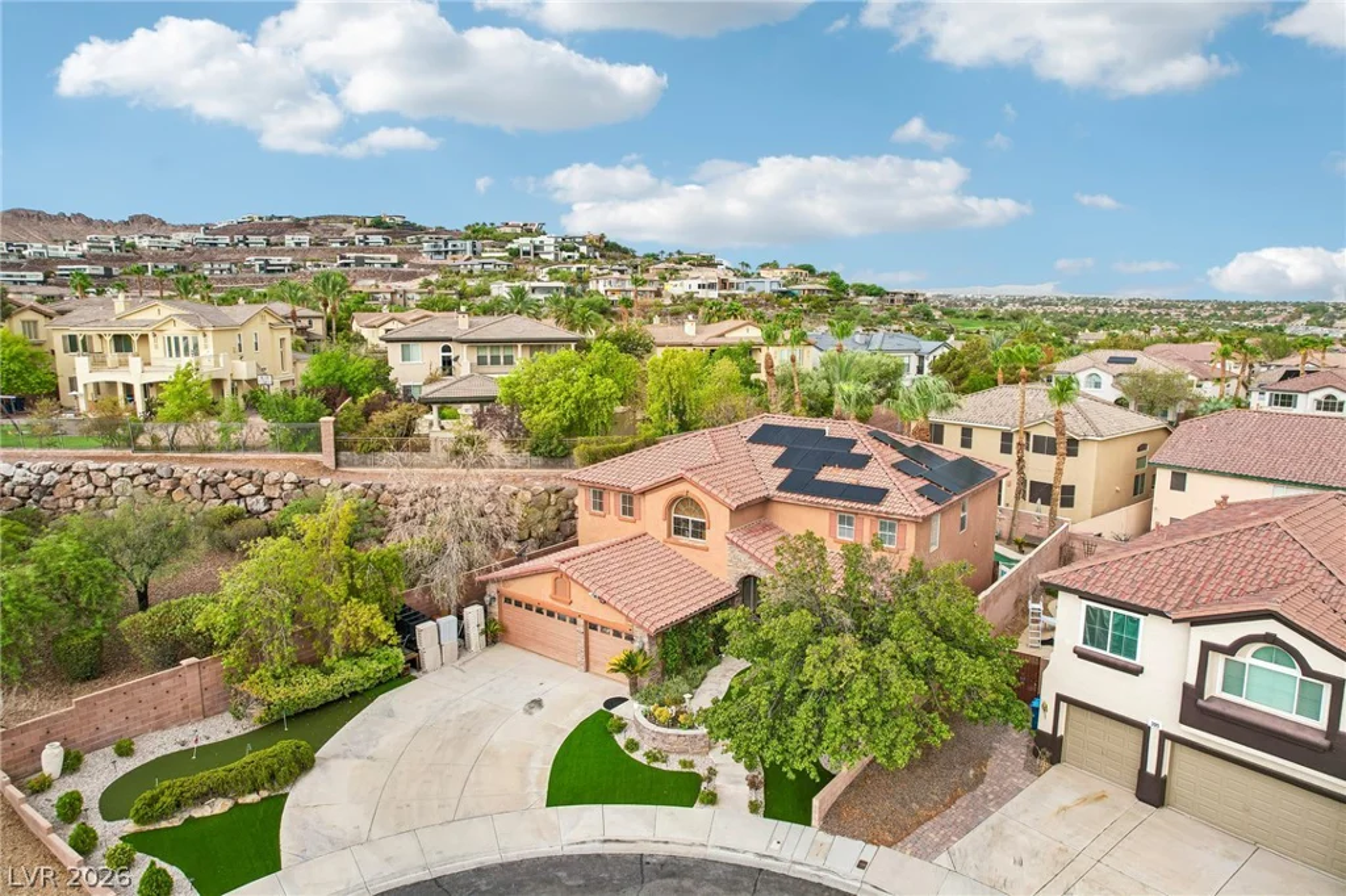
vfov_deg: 57.2
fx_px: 822
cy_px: 448
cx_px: 673
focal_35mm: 22
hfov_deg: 78.6
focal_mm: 8.4
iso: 100
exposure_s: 1/240
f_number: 2.8
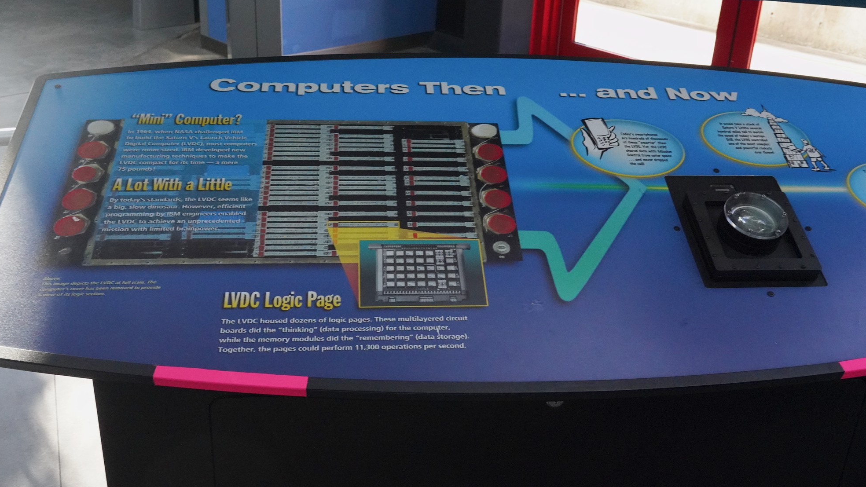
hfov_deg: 59.5
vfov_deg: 35.6
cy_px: 206
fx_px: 758
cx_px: 437
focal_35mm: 33
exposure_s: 1/100
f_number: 10
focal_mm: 31
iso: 8000
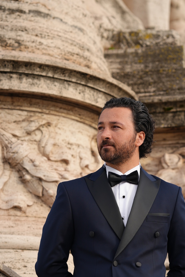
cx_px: 124
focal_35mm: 139
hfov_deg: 9.9
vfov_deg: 14.7
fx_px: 1072
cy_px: 193
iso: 125
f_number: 2.8
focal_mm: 85
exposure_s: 1/1000
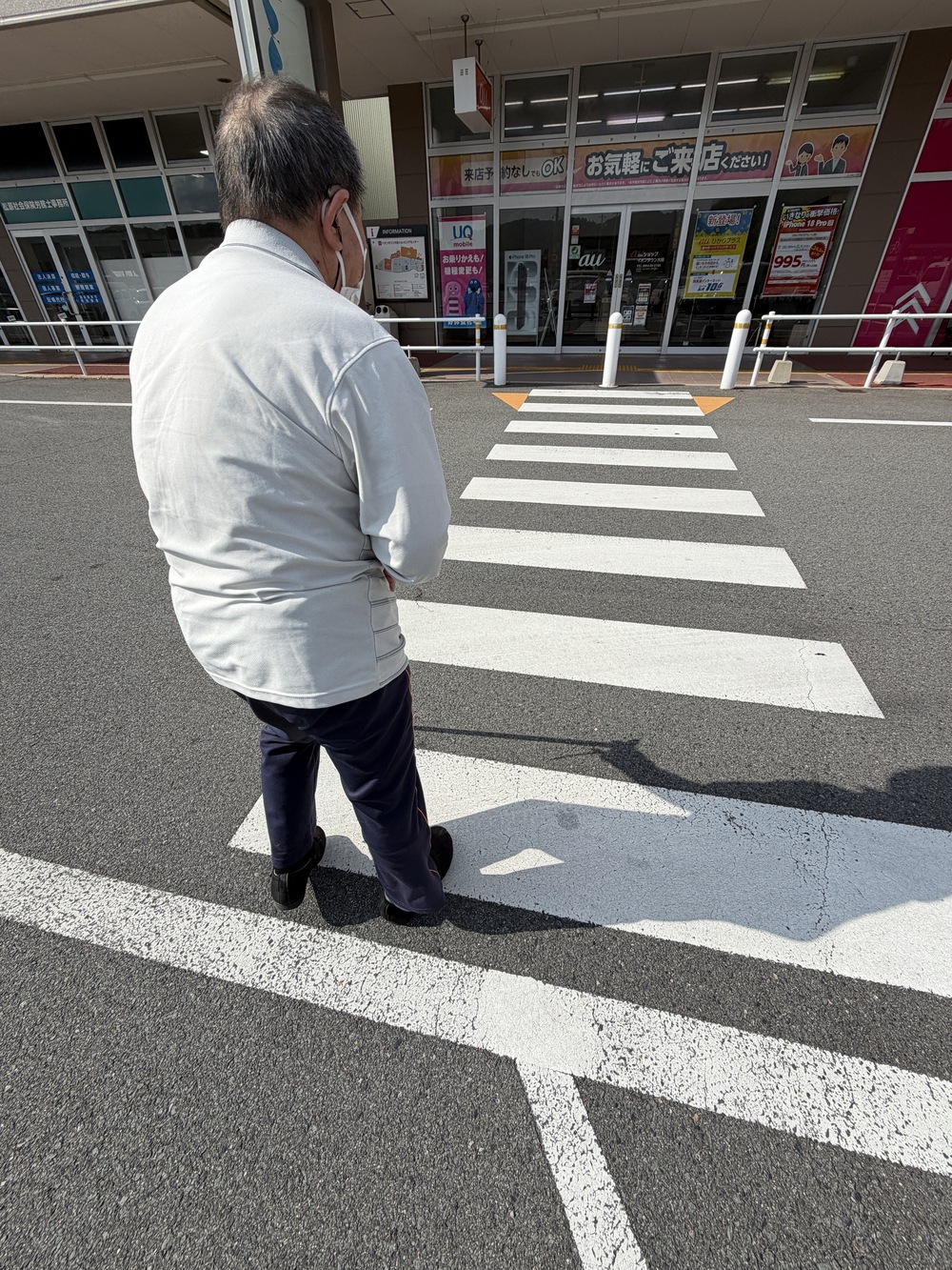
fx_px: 513
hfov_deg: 85.7
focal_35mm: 14
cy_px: 635
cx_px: 476
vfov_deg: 102.1
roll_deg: +1.2
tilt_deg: -33.8
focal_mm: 2.22
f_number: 2.2
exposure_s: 1/1285
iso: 20
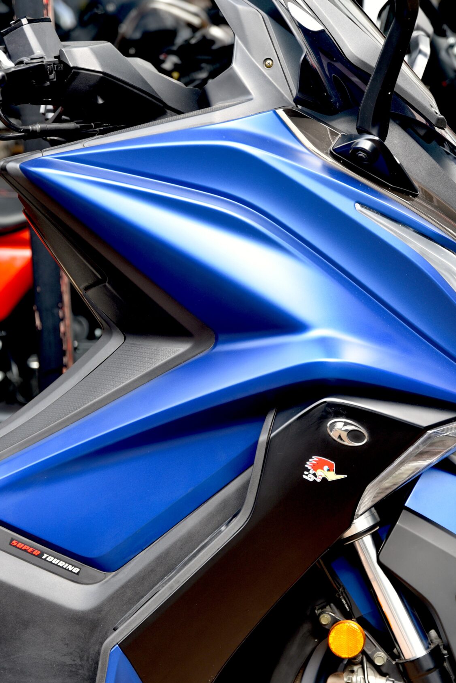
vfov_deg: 20.6
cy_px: 395
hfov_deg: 13.8
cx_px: 268
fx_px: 1879
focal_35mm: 99
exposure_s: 1/60
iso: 200
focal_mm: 65
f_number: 3.5
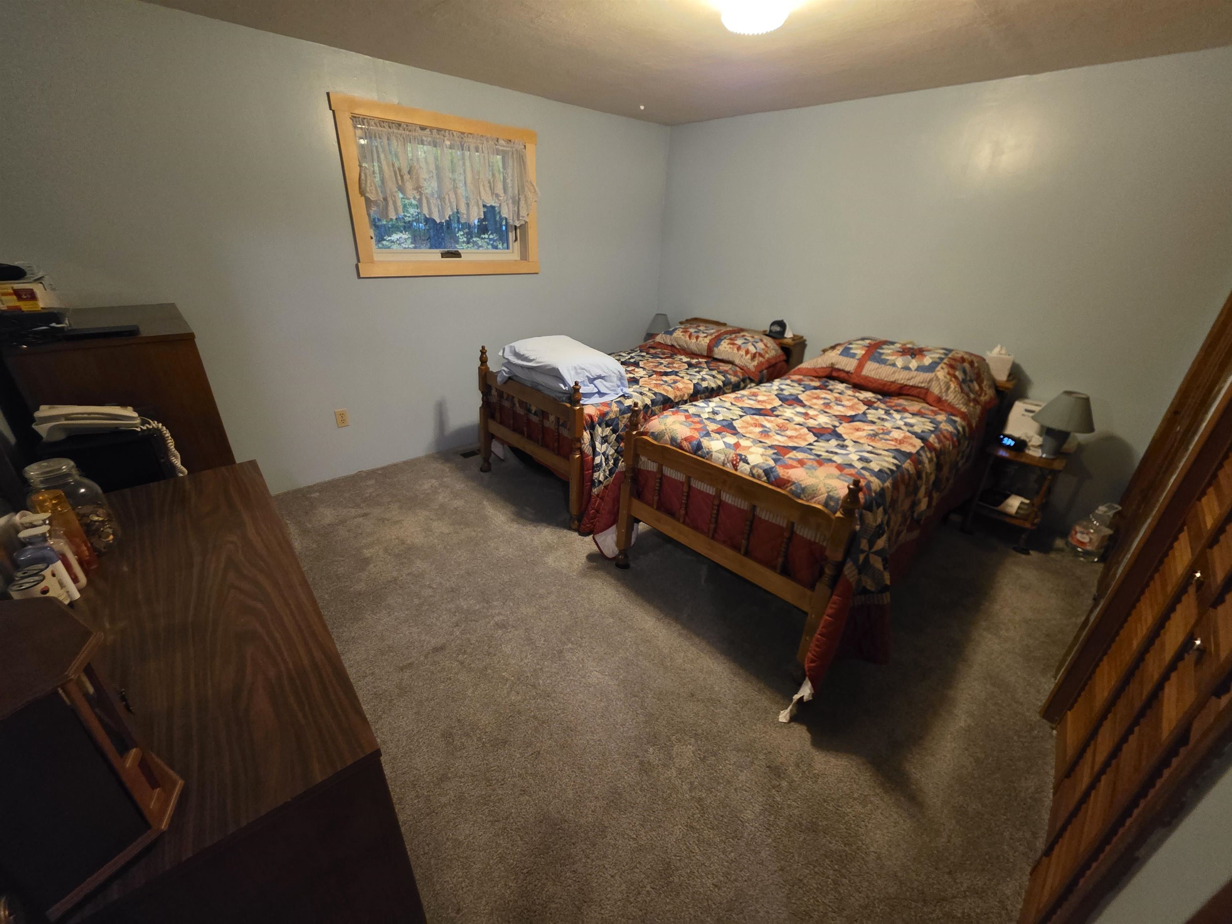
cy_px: 462
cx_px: 616
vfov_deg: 89.9
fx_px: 463
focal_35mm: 13
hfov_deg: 106.2
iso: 1000
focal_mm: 2.2
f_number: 1.9
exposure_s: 1/60
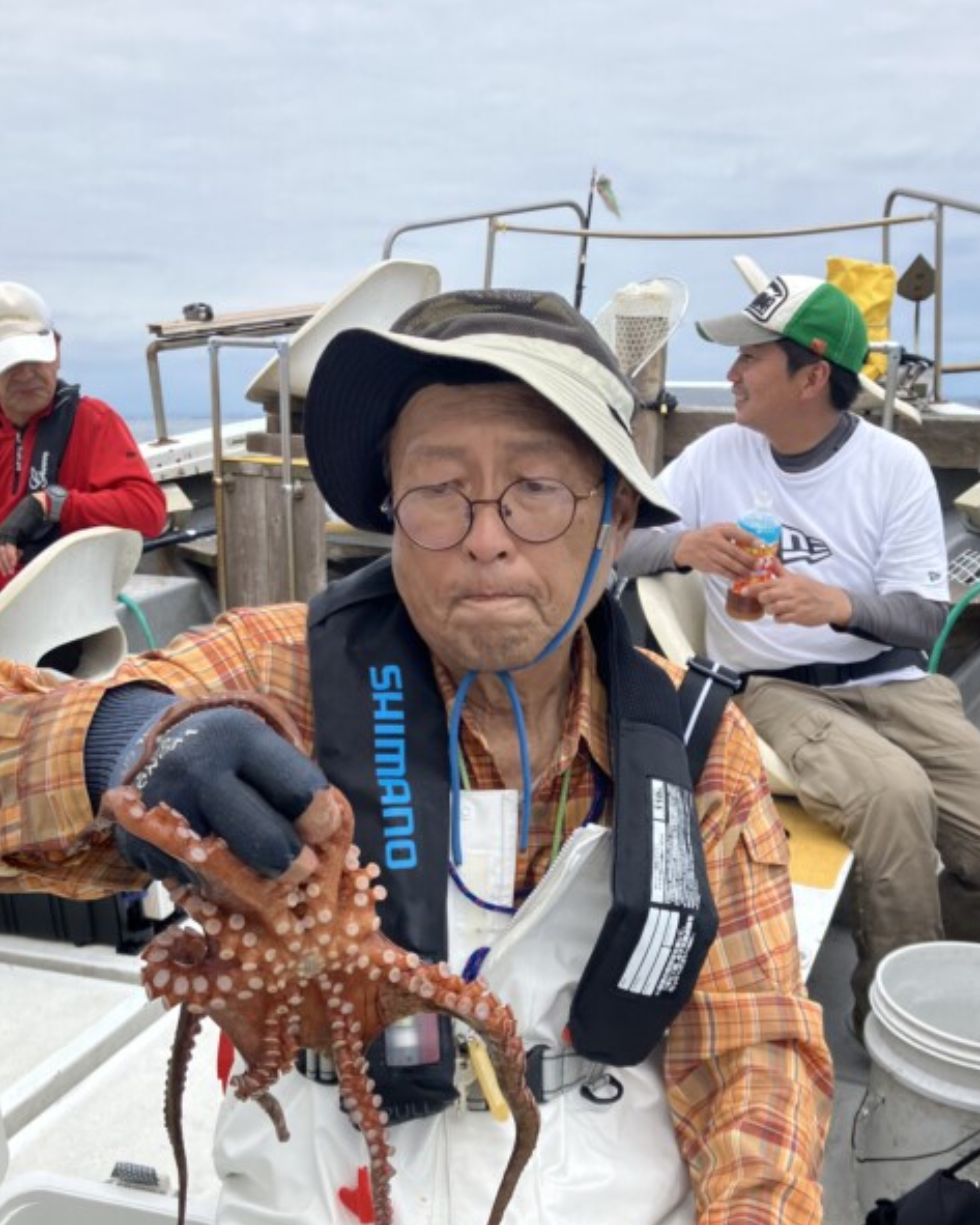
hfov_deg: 40.1
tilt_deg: -14.5
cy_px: 815
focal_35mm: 37
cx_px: 549
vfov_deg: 48.3
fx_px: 1341
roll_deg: -1.6
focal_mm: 3.99
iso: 32
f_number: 1.8
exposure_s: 1/1946
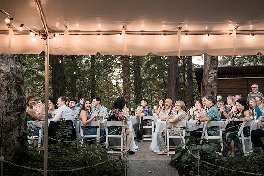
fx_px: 306
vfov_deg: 32.1
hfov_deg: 46.7
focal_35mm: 42
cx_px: 123
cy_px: 85
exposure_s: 1/400
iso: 1600
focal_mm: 38
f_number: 2.8
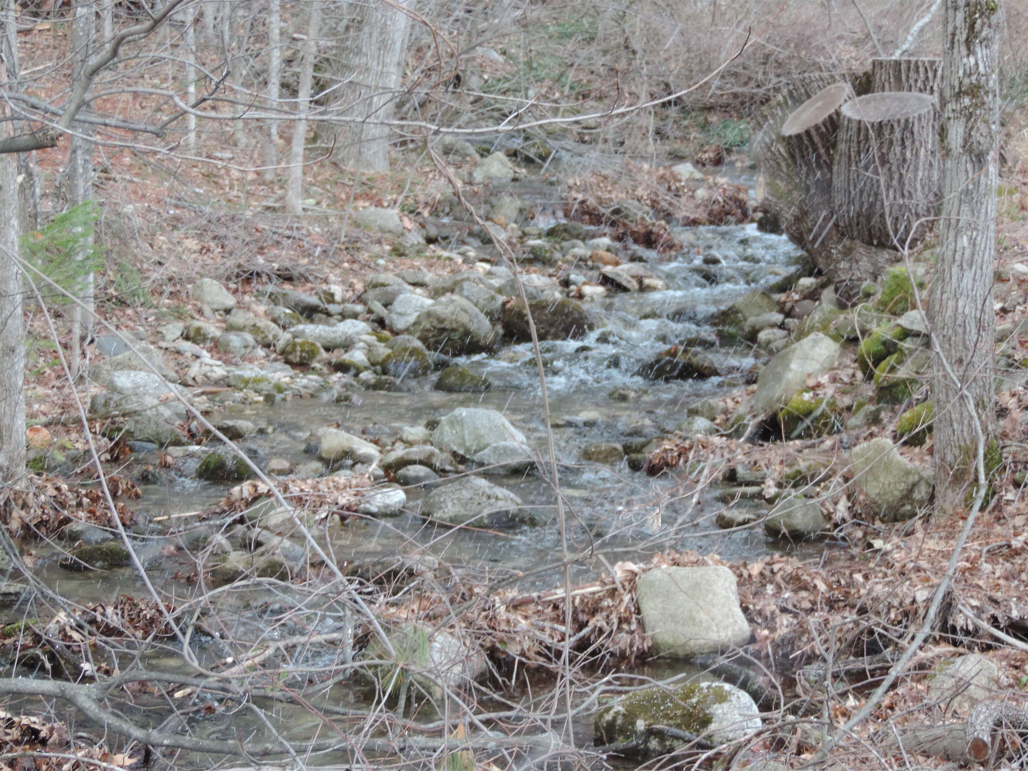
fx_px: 3118
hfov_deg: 18.7
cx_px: 514
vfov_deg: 14.1
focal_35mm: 105
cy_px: 386
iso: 160
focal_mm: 18.7
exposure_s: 1/100
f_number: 4.2
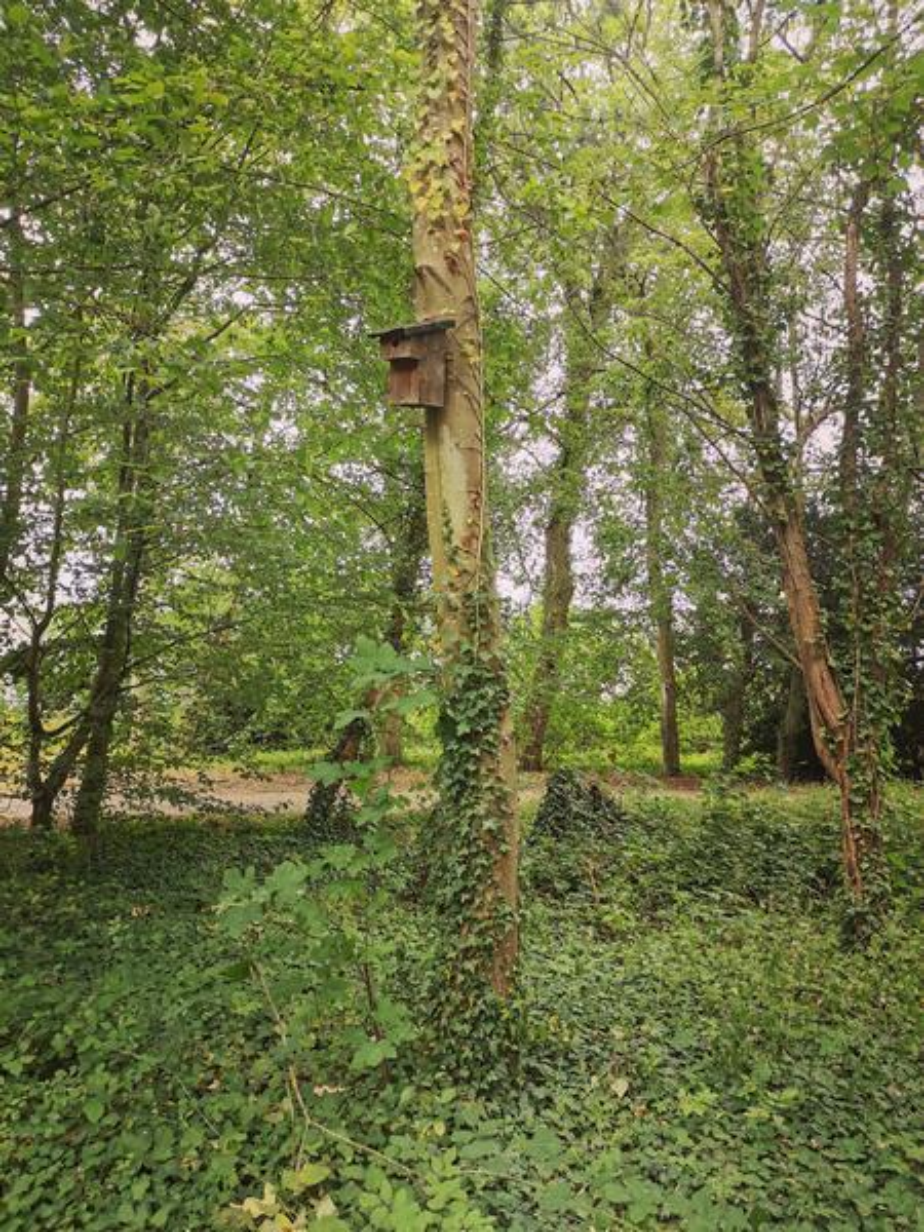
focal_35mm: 27
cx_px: 462
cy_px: 616
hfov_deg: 51.4
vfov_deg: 65.3
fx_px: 961
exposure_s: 1/159
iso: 50
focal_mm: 5.58
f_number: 1.8
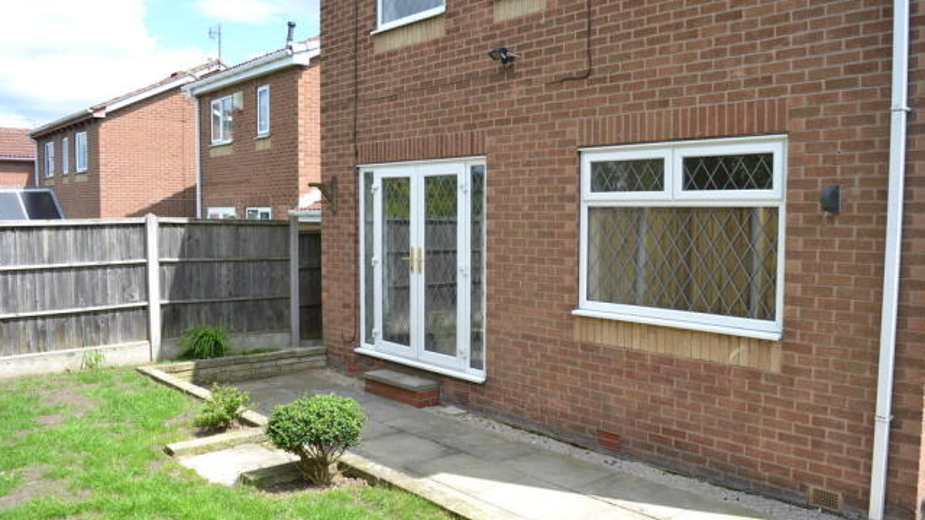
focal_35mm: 29
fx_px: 711
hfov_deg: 66.1
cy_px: 261
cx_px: 467
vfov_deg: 40.1
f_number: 8
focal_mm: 18
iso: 100
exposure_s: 1/200
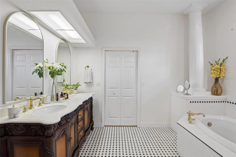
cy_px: 78
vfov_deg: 73.7
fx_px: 105
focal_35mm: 16
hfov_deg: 96.7
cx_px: 118
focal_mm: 16
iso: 400
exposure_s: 1/30
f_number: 8
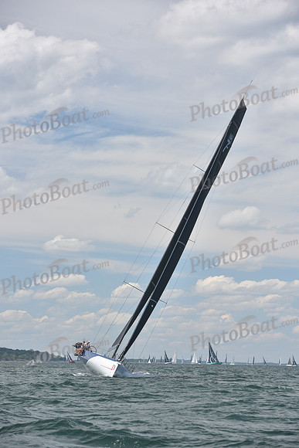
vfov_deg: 16.8
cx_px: 150
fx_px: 1519
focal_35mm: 122
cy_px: 224
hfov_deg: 11.2
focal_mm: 122
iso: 320
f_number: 6.3
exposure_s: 1/800
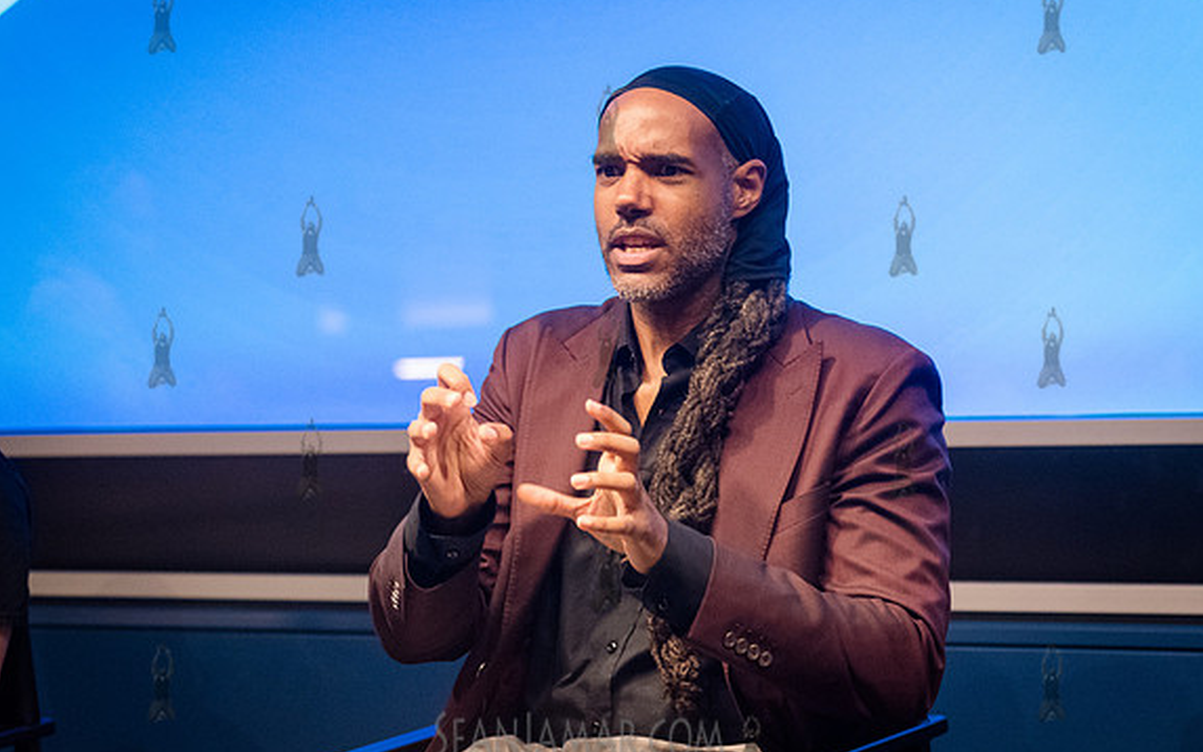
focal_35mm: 118
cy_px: 315
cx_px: 637
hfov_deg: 17.7
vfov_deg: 11.1
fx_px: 3868
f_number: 3.5
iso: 6400
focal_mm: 92
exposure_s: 1/250
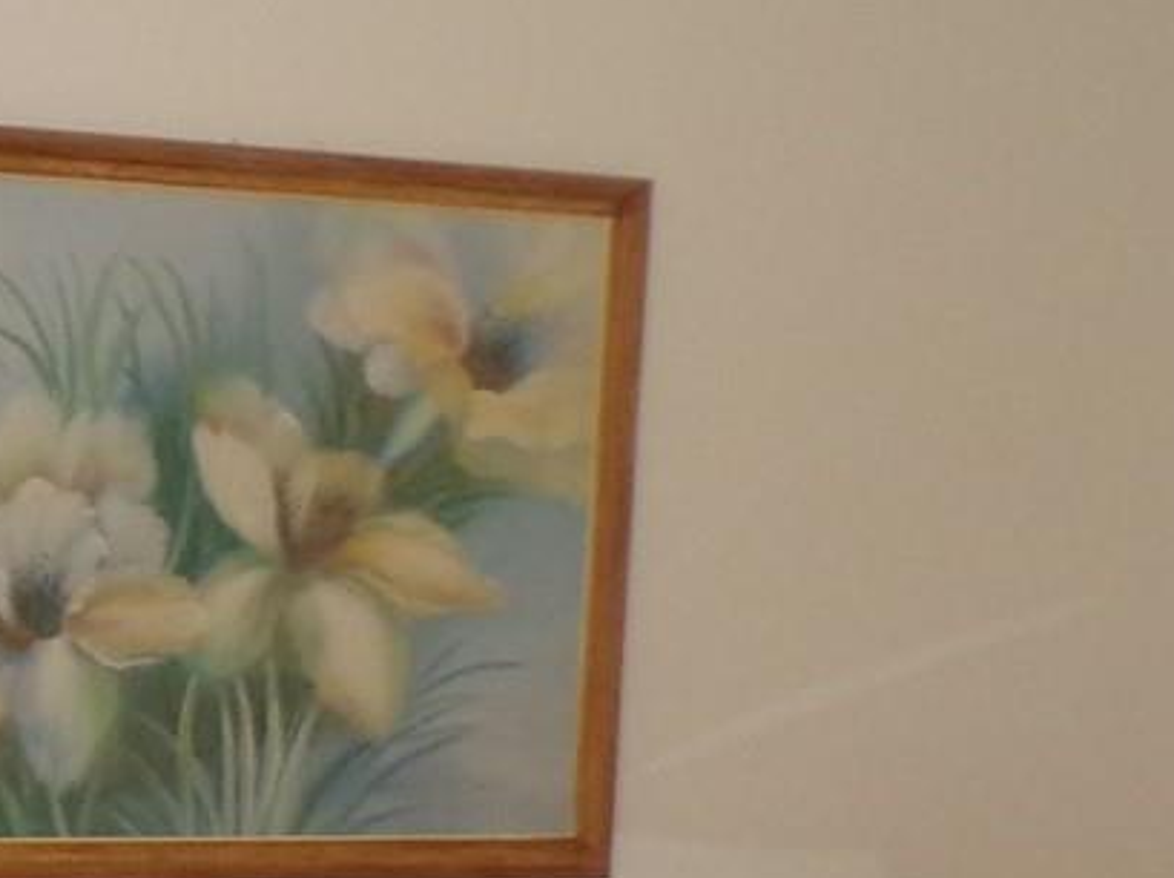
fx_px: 3185
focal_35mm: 94
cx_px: -525
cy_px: 872
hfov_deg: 18.7
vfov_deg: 15.4
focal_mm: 4.3
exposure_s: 1/34
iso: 200
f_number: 3
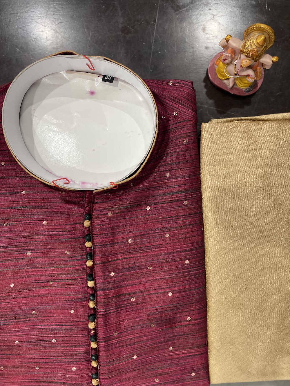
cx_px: 145
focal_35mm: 26
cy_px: 193
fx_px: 290
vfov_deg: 67.3
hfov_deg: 53.1
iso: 125
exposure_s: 1/50
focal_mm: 4.2
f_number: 1.6
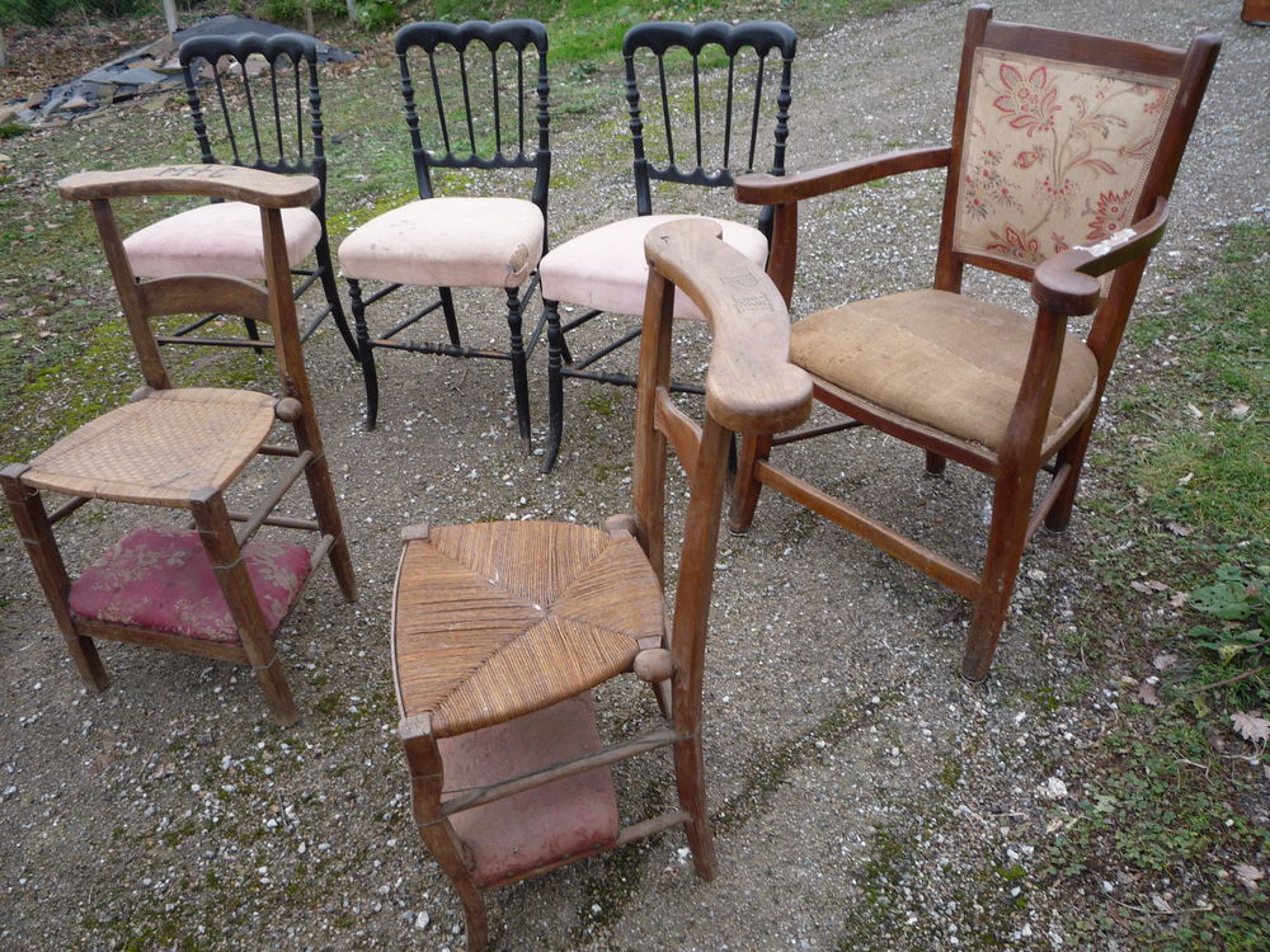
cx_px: 635
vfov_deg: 46.8
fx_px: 1101
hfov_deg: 60.0
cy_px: 476
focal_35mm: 30
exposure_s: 1/80
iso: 100
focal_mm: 5.2
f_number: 3.3
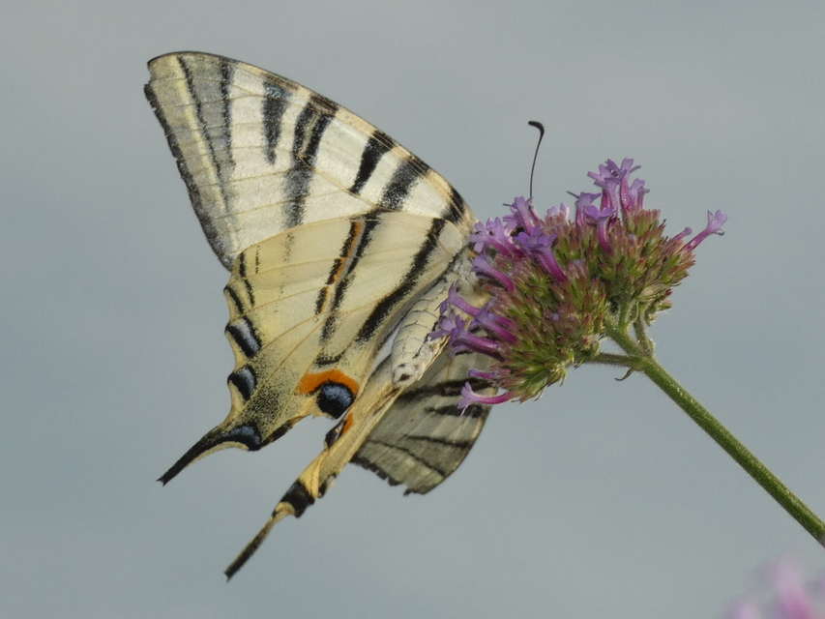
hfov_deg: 11.2
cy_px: 310
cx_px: 412
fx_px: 4219
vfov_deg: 8.4
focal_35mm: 177
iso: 80
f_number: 5.5
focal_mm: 31.7
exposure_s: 1/250
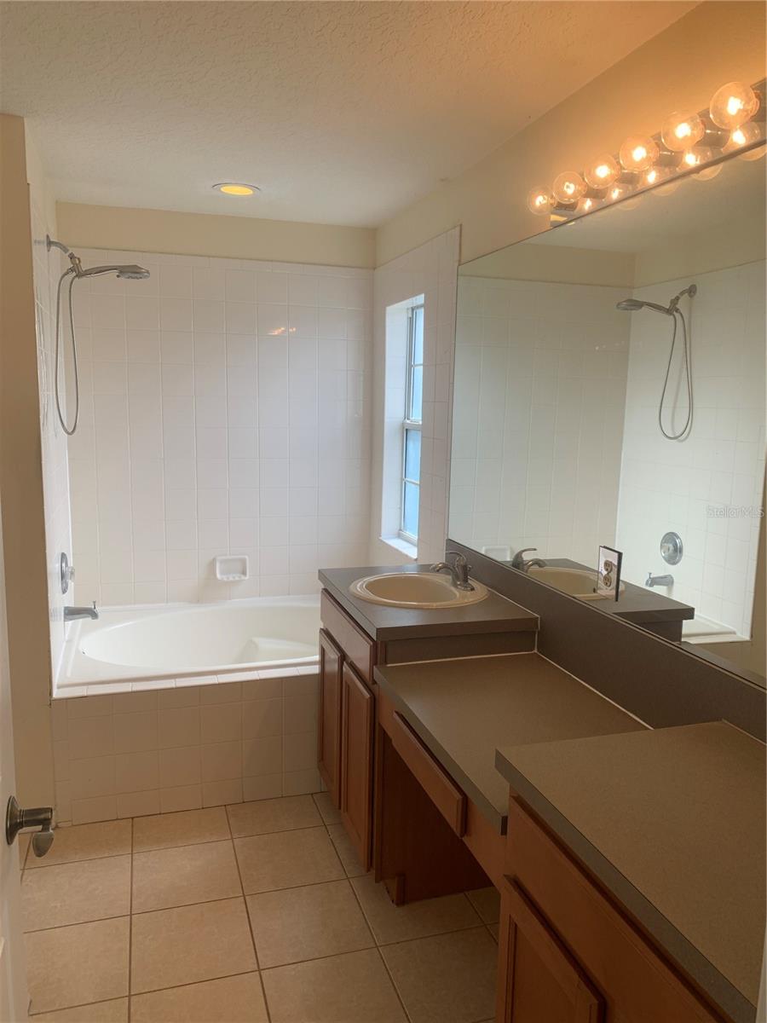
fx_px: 768
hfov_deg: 53.1
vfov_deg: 67.3
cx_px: 384
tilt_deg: -7.9
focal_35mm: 26
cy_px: 512
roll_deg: -0.9
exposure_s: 1/166
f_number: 1.8
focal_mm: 4.25
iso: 25
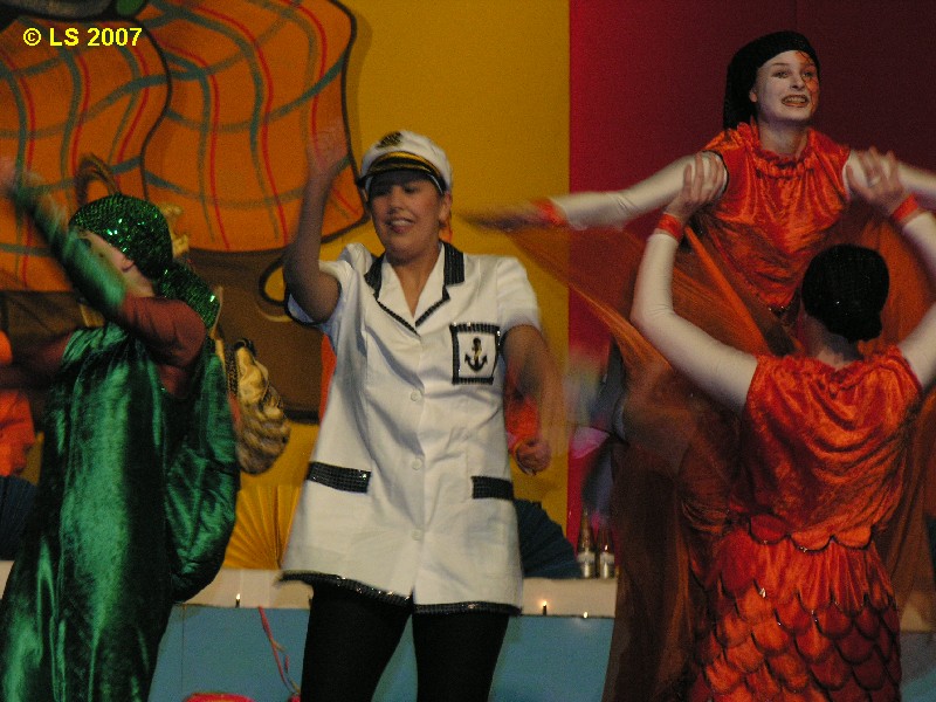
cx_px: 468
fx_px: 5651
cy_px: 351
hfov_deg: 9.5
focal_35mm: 209
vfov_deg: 7.1
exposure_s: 1/30
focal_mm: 53.3
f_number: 4.2
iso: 200
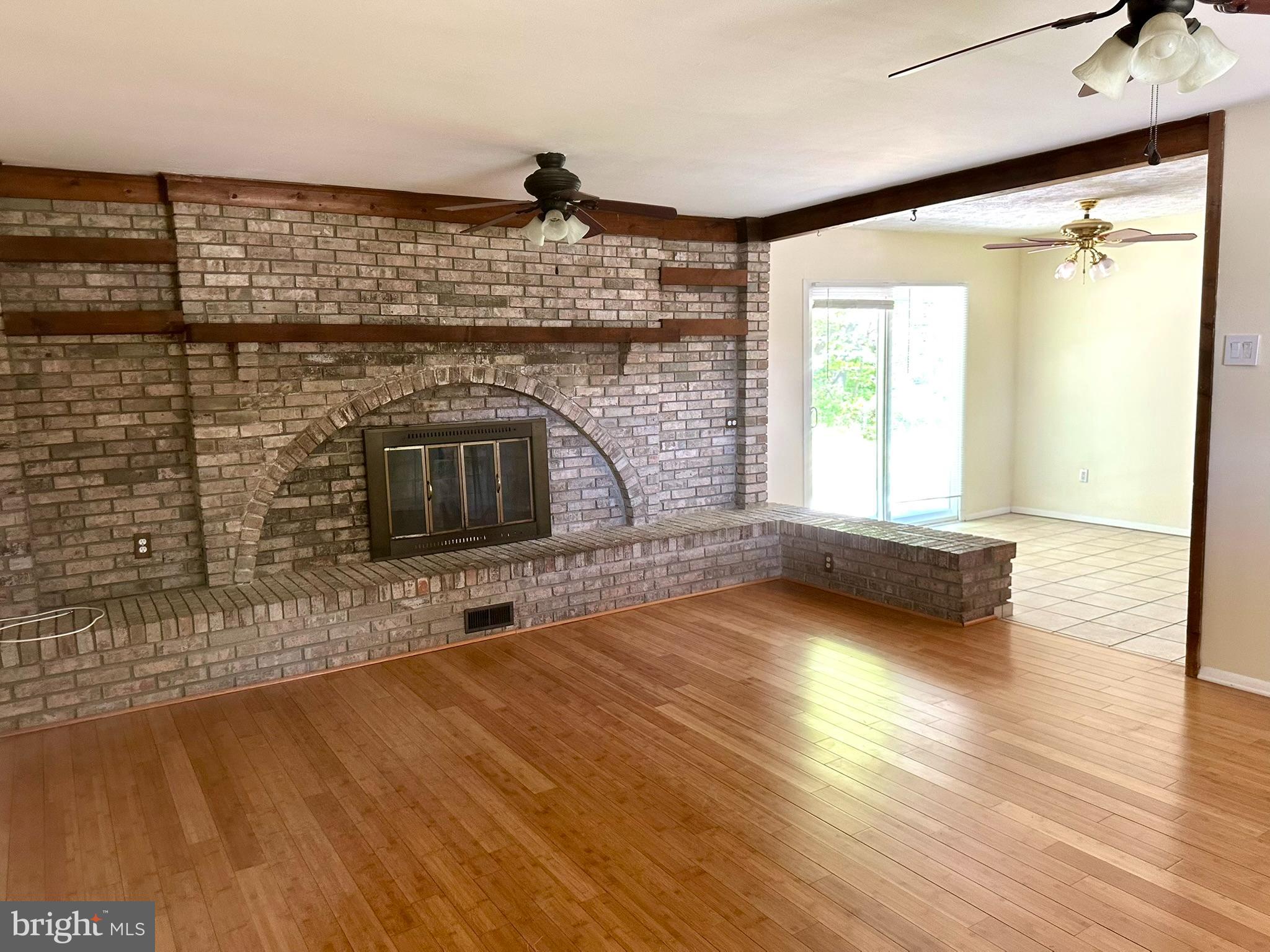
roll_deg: +1.4
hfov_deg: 71.6
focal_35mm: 24
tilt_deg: -6.9
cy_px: 476
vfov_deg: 56.8
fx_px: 881
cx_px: 635
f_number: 1.78
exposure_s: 1/60
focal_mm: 6.86
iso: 200
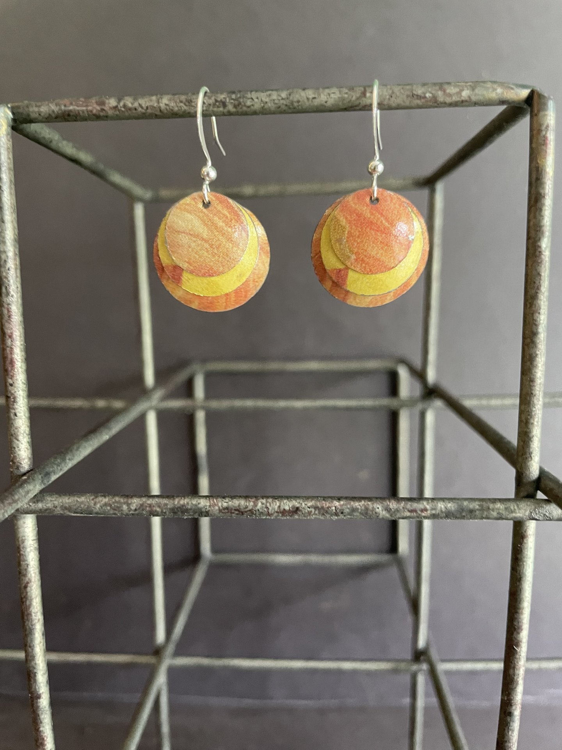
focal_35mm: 26
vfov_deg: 67.3
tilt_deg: -6.9
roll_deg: +0.9
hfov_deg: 53.1
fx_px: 563
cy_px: 375
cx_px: 281
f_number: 1.6
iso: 400
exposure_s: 1/40
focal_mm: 4.2
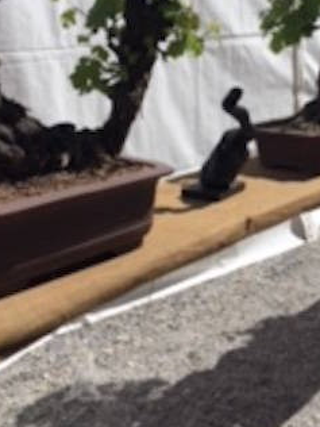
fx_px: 678
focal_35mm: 55
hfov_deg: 26.0
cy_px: 111
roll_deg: -1.6
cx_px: 267
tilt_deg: -8.9
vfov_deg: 34.3
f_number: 2.2
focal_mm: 4.15
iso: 25
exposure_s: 1/2331
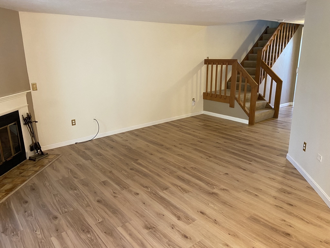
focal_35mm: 26
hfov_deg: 67.3
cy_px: 124
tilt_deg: -17.8
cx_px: 165
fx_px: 248
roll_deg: +1.0
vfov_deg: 53.1
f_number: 1.8
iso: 250
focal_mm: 4.25
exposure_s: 1/60
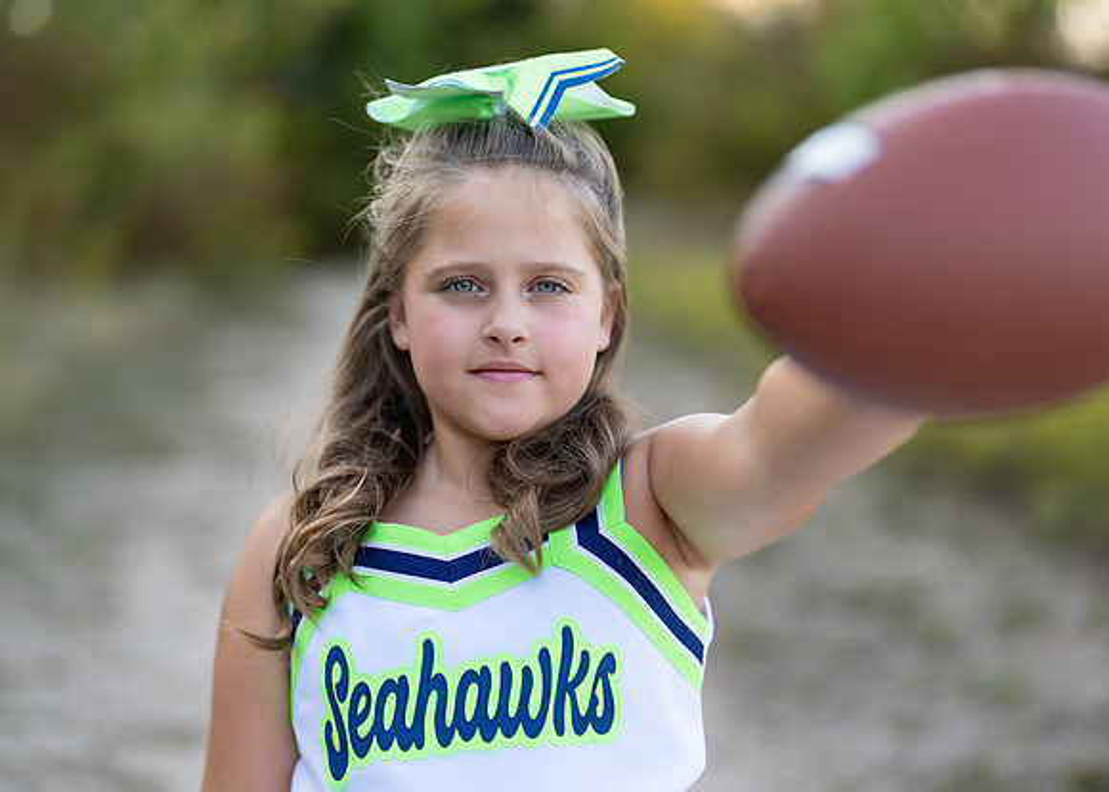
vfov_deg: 22.5
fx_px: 1987
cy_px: 410
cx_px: 486
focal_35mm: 63
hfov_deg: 31.1
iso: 100
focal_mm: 50
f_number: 1.2
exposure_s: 1/1000
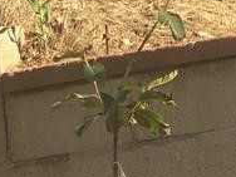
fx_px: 1077
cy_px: -99
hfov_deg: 11.7
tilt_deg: +21.1
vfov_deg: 9.1
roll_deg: +5.6
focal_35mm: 158
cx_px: 405
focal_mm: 4.15
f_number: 2.2
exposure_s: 1/646
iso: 25
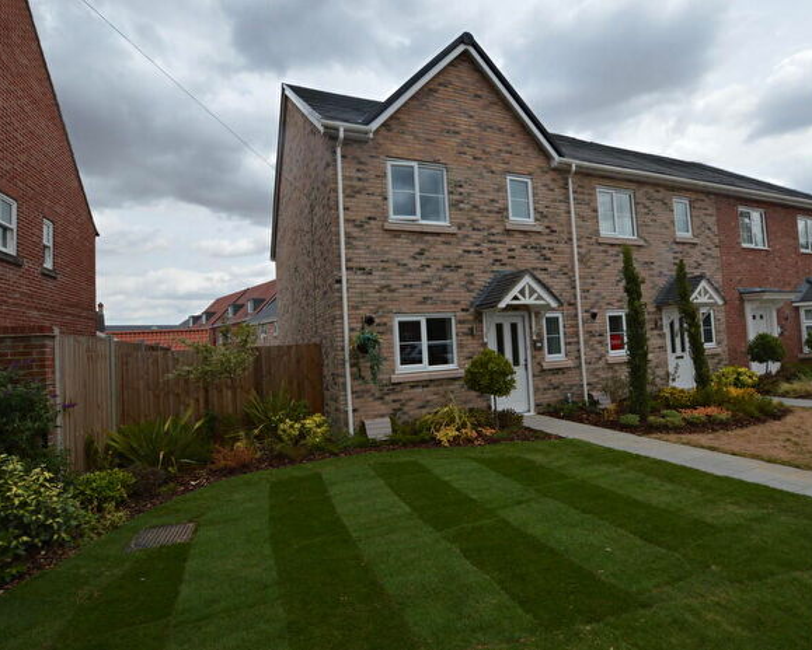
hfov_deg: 89.6
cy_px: 325
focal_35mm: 17
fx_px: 409
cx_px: 419
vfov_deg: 77.0
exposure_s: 1/80
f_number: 14
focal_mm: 10
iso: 100
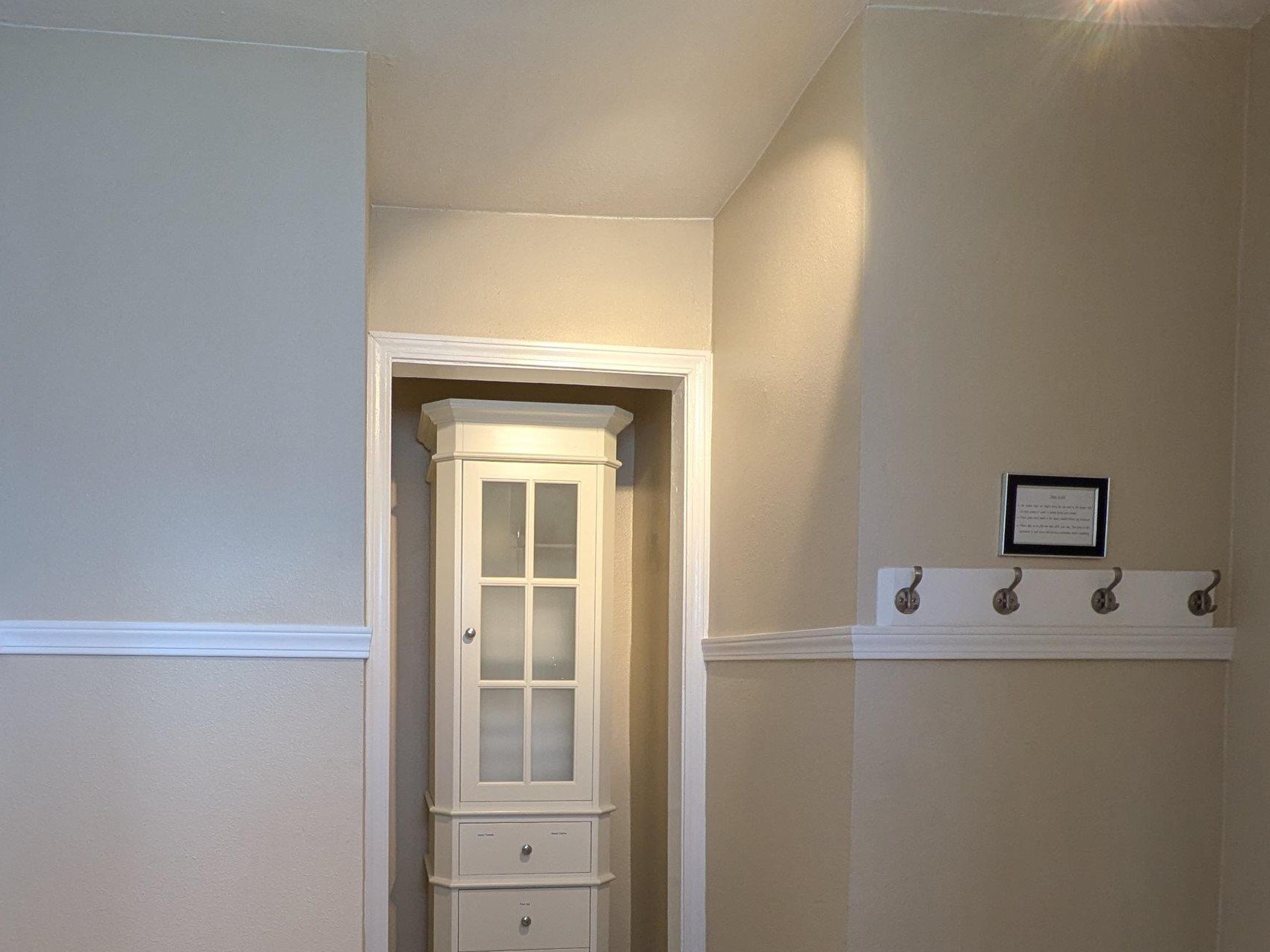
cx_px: 487
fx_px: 917
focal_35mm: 25
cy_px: 700
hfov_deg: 68.5
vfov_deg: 52.7
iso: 61
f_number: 2.2
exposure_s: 1/24
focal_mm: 1.85
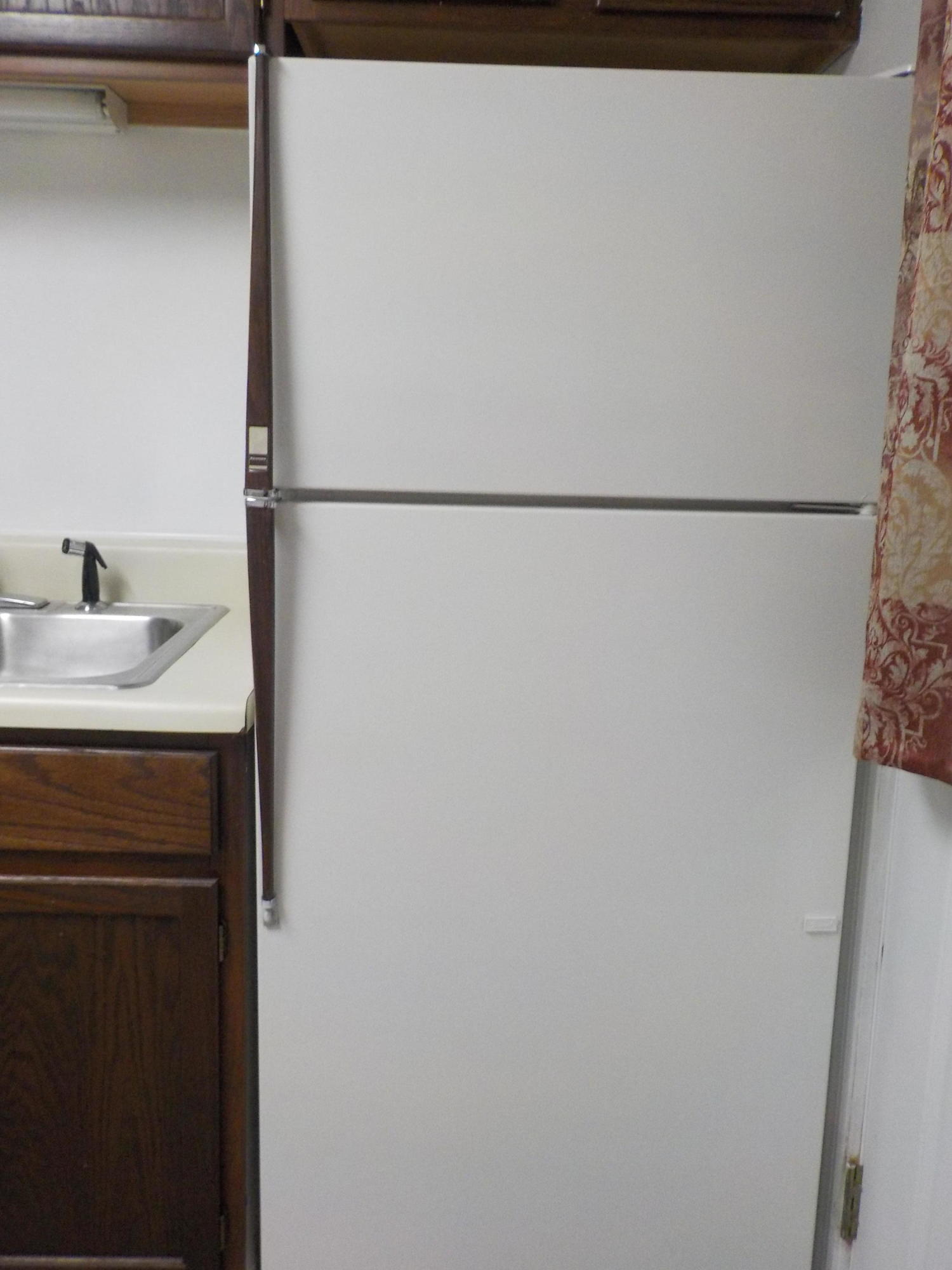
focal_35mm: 30
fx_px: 1100
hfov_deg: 46.8
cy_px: 635
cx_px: 476
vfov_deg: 60.0
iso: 400
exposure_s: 1/30
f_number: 3.3
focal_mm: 4.1
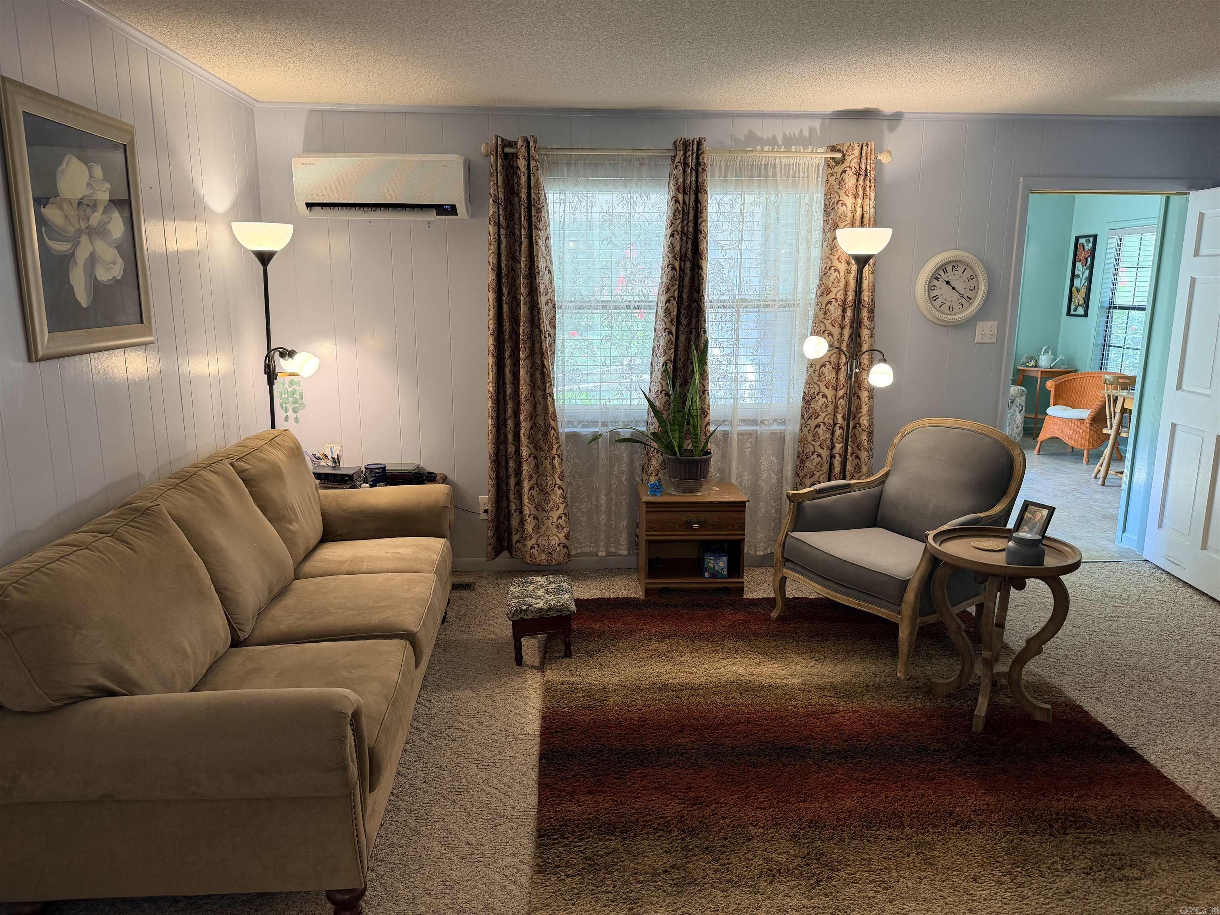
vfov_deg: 56.8
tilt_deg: -12.0
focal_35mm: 24
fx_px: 846
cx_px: 610
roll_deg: -0.3
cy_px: 458
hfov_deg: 71.6
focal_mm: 6.76
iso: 125
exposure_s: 1/60
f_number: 1.78
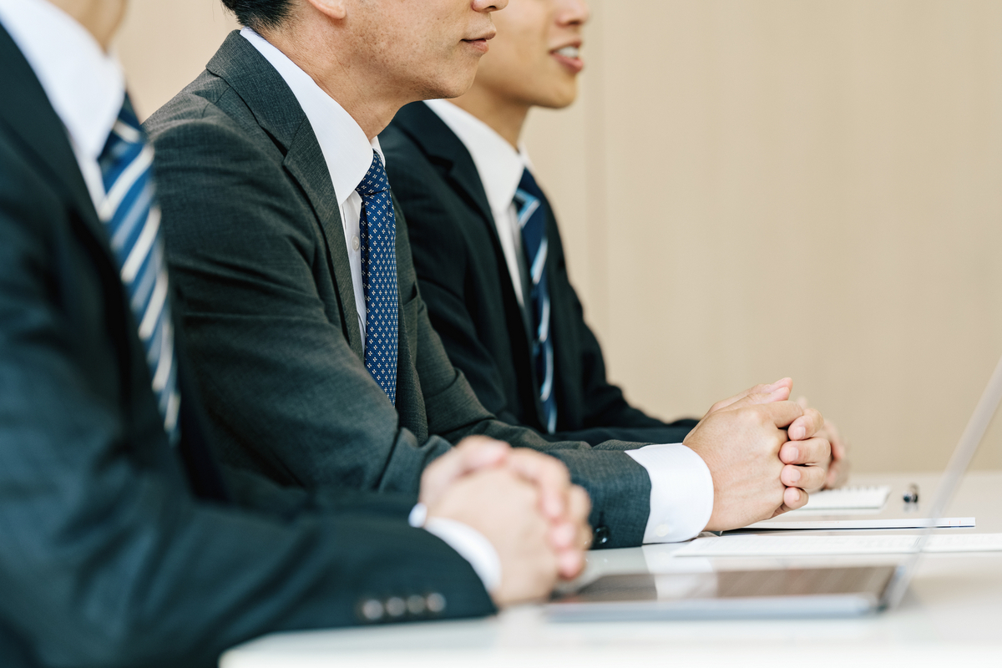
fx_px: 2922
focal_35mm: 105
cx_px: 501
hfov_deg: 19.5
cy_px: 334
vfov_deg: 13.0
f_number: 2.8
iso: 500
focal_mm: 105
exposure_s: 1/200
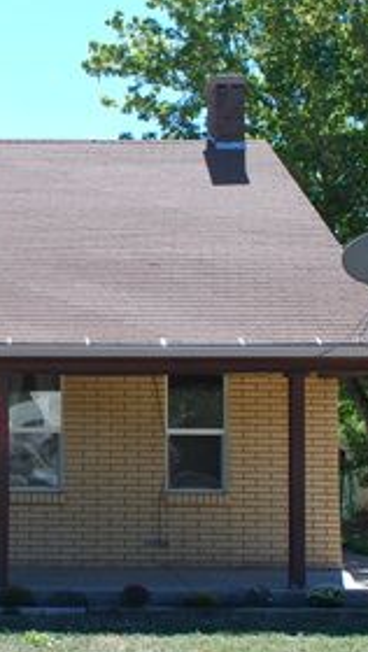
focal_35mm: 79
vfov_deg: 26.8
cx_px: -100
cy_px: 335
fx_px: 1367
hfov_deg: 14.7
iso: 100
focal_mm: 22
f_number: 6.3
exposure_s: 1/160
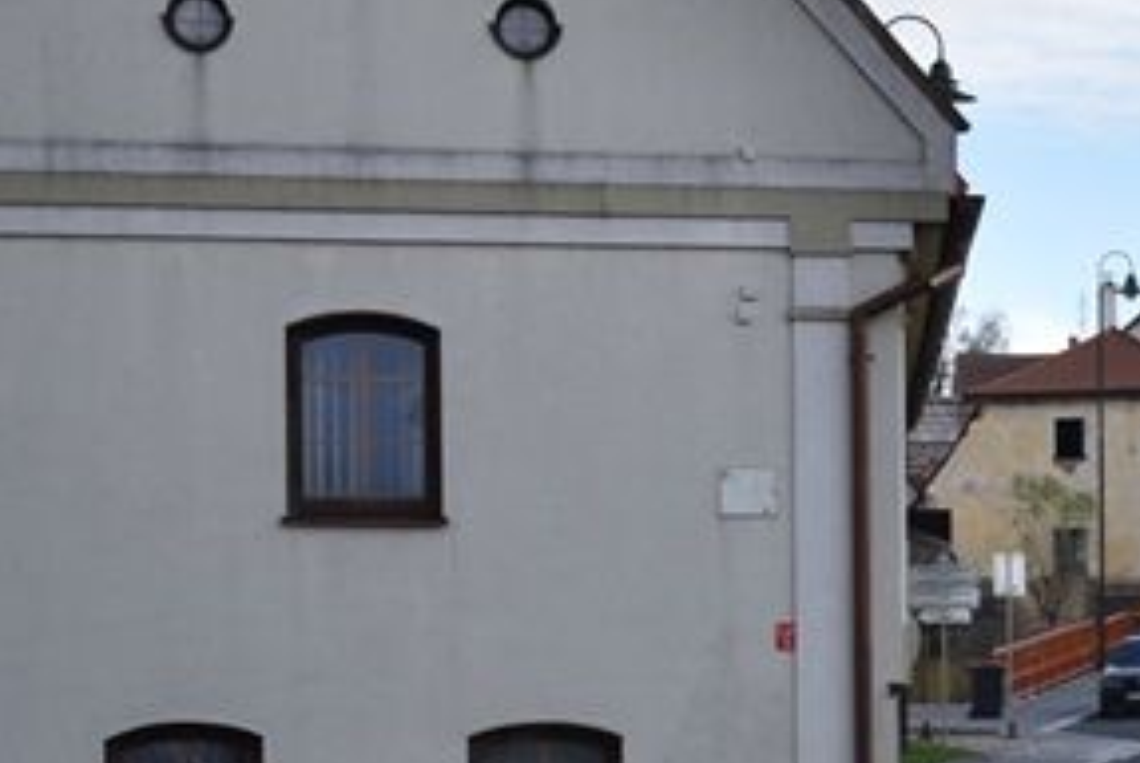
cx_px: 1807
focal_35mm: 171
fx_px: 5420
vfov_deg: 8.0
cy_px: 753
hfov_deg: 11.4
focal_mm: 32
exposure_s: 1/400
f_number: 5.6
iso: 100
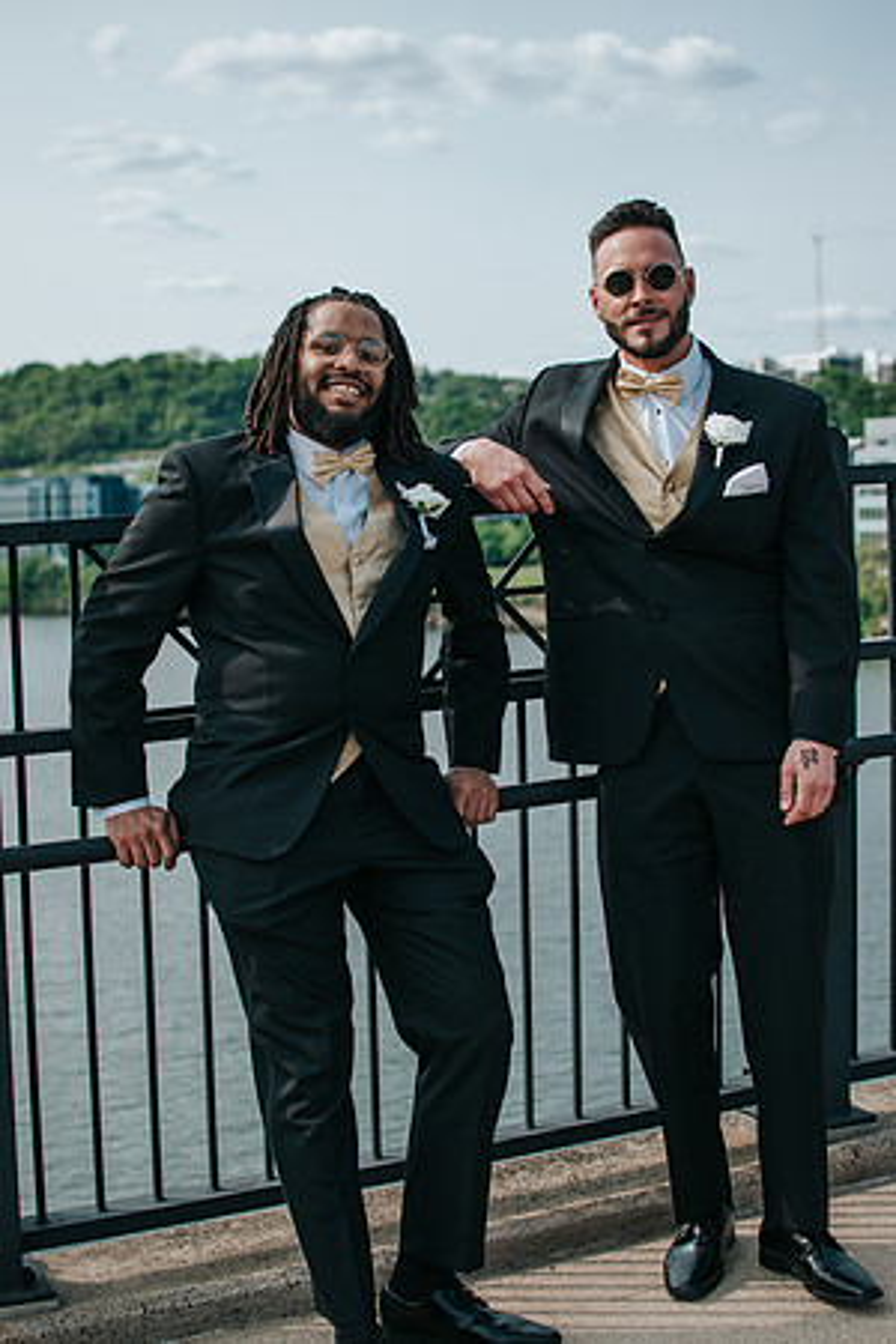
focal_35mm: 52
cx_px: 448
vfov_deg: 37.9
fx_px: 1960
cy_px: 672
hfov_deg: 25.8
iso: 100
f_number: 2.8
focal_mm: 35
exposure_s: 1/2500
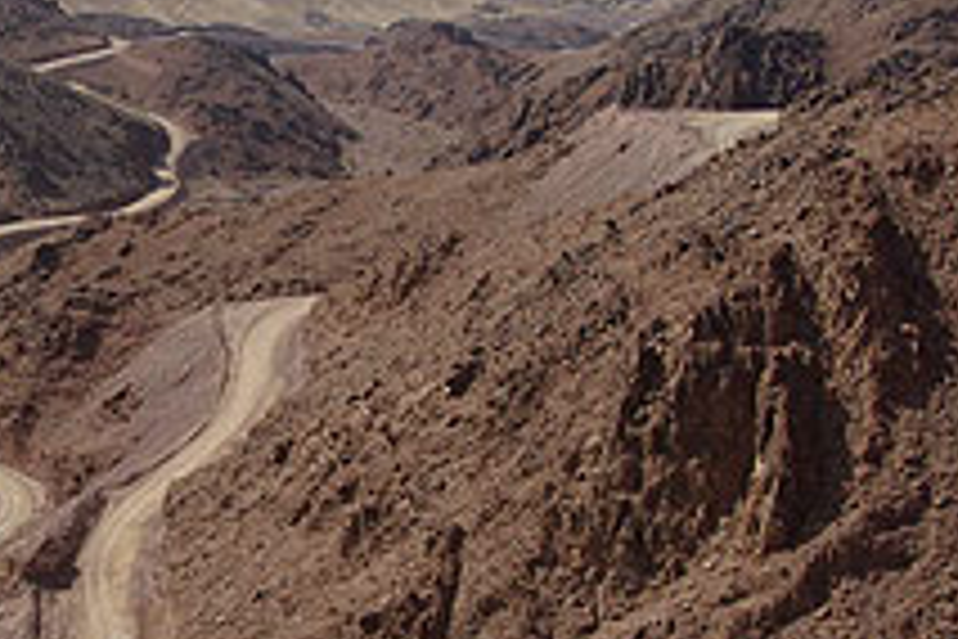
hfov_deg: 26.7
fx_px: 1955
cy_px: 340
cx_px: 117
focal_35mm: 73
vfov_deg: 18.6
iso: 100
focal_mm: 23.13
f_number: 11
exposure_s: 1/180
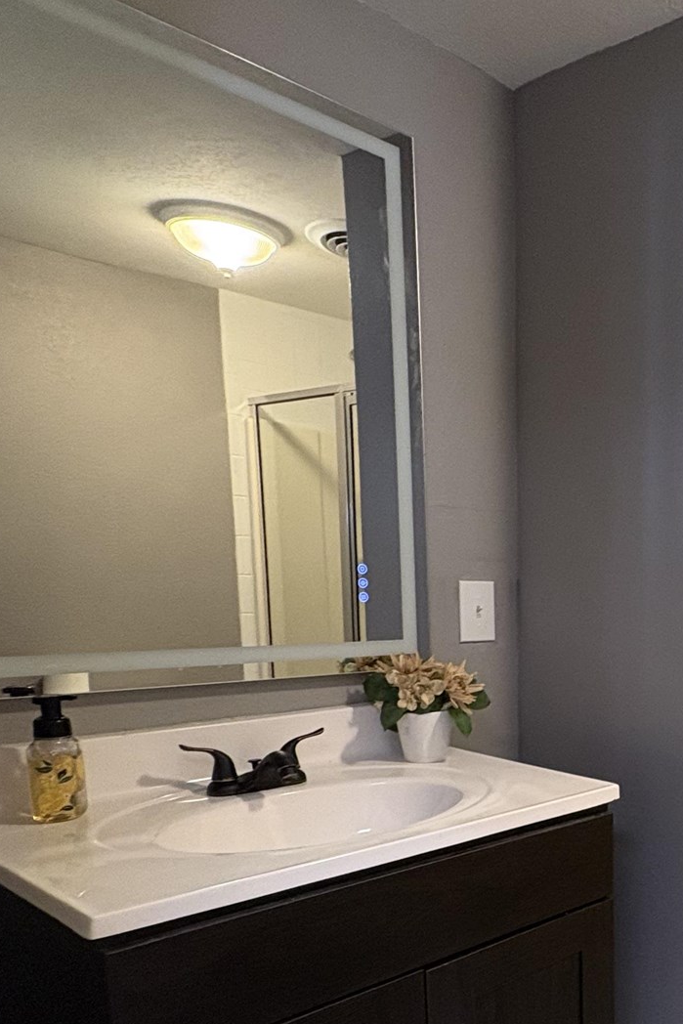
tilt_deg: -7.6
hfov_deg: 33.6
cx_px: 815
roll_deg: -2.7
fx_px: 910
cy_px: 718
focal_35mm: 32
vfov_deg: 56.8
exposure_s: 1/60
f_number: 2.2
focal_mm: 2.22
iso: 320
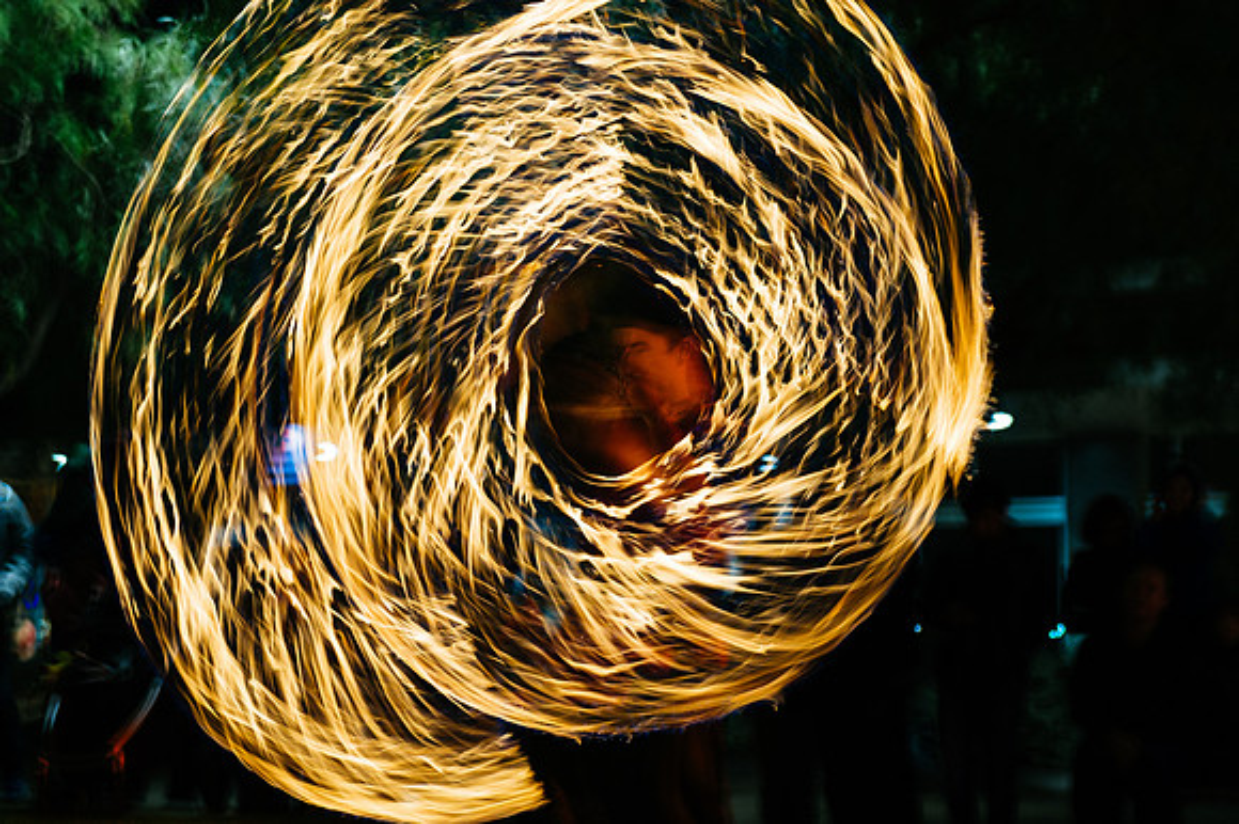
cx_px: 620
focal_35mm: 70
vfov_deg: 19.4
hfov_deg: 28.9
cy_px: 412
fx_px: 2408
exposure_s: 1/2
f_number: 4.8
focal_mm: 70
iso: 200
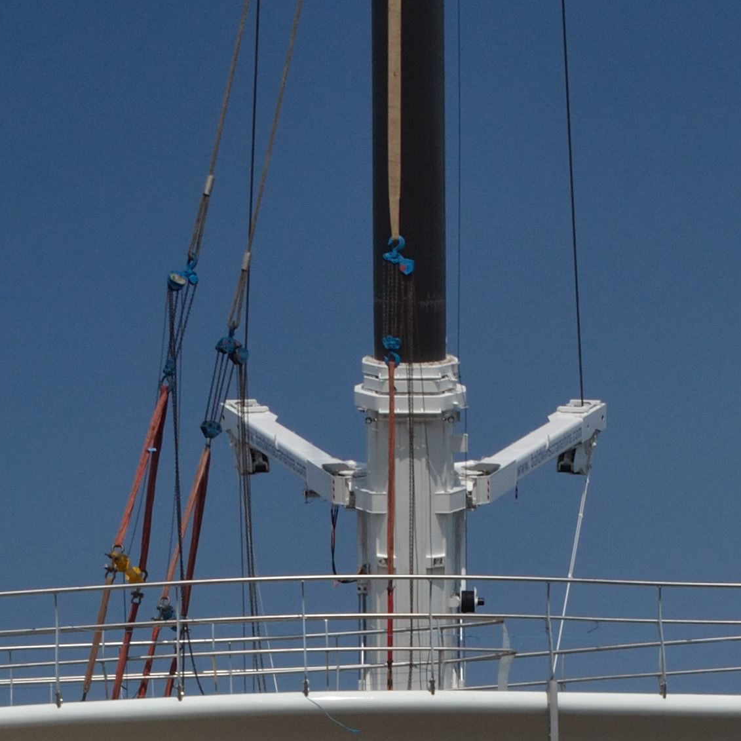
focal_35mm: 135
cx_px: 608
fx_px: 3269
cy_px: 847
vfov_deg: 12.7
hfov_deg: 12.9
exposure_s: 1/250
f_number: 11
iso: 200
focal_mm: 26
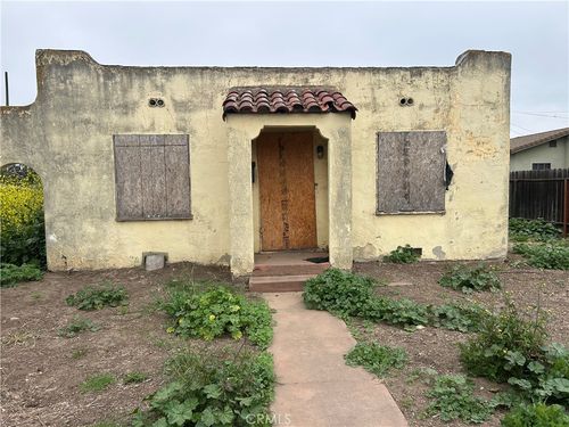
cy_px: 214
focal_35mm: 26
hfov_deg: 67.3
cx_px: 284
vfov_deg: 53.1
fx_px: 427
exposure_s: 1/2208
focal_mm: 5.7
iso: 50
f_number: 1.5
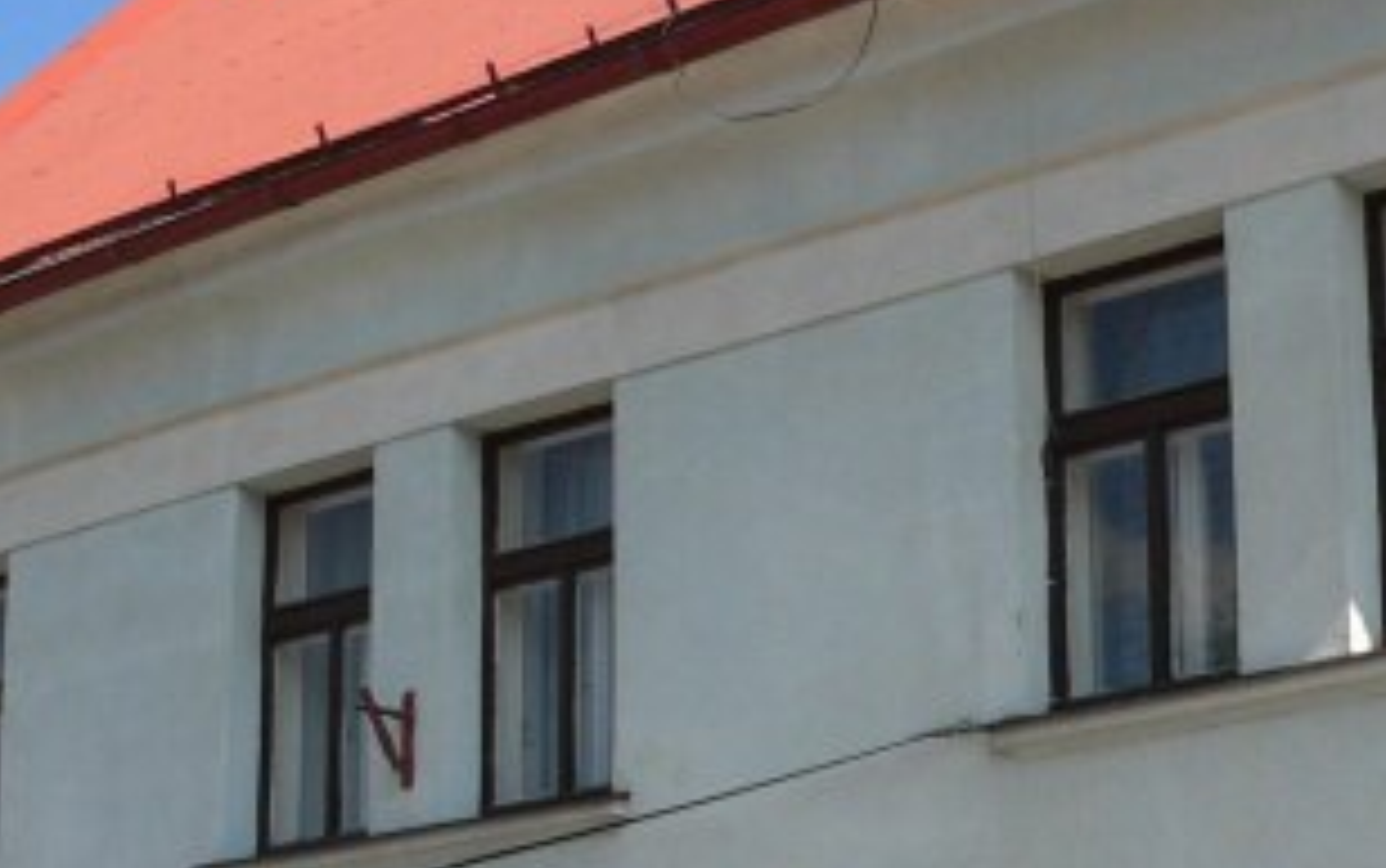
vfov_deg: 13.2
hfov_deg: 20.9
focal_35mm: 99
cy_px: 711
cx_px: 860
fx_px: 3742
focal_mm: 6
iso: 80
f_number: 4.6
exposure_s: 1/500
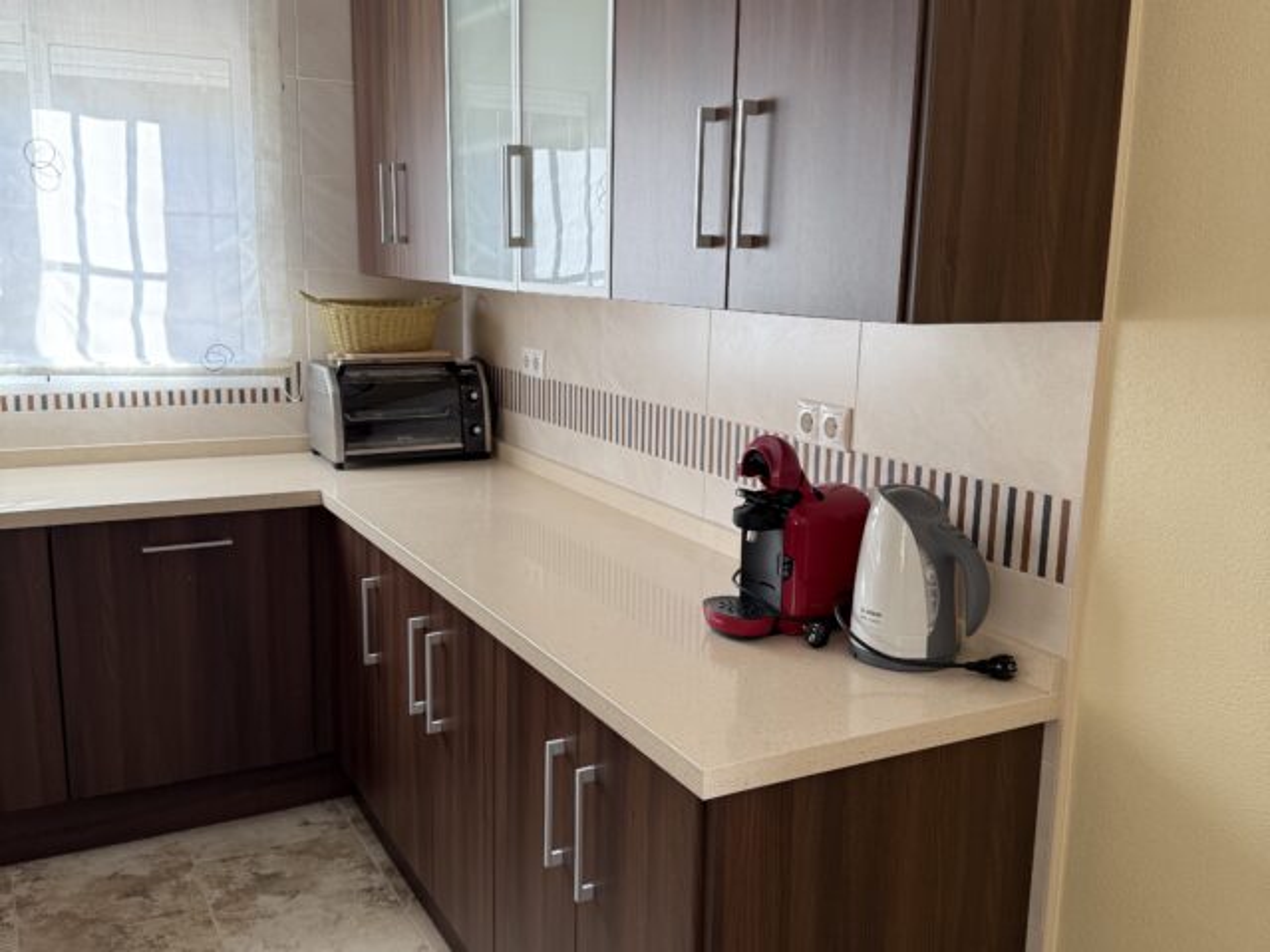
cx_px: 635
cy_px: 476
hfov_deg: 71.6
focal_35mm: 24
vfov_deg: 56.8
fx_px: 880
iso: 100
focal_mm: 6.76
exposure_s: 1/186
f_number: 1.78
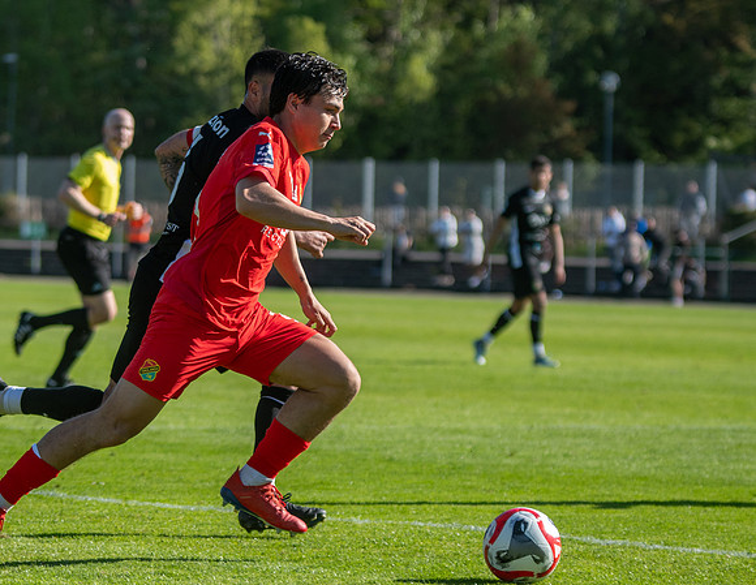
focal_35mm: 228
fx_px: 5048
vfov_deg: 6.6
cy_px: 378
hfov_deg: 8.6
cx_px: 189
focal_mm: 100
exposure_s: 1/2000
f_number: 3.2
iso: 250
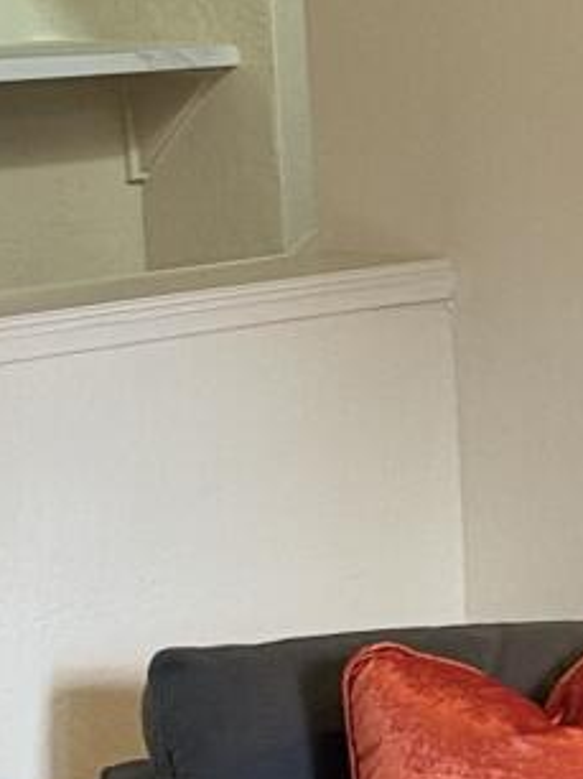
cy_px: 461
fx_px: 3531
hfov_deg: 7.9
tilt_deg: -9.8
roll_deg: -1.2
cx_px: 1881
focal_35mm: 157
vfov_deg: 12.6
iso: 200
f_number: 1.78
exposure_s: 1/120
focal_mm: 6.76
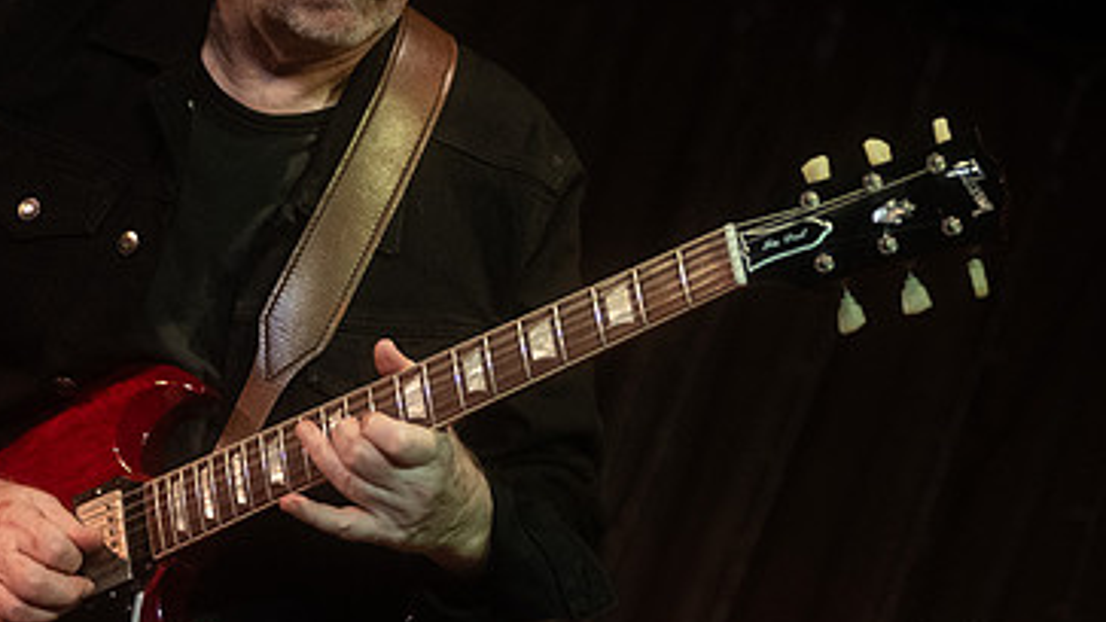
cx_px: 356
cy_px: 160
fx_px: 3929
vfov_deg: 9.0
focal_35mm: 134
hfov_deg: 16.0
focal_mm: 80
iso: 2500
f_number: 3.2
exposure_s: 1/200
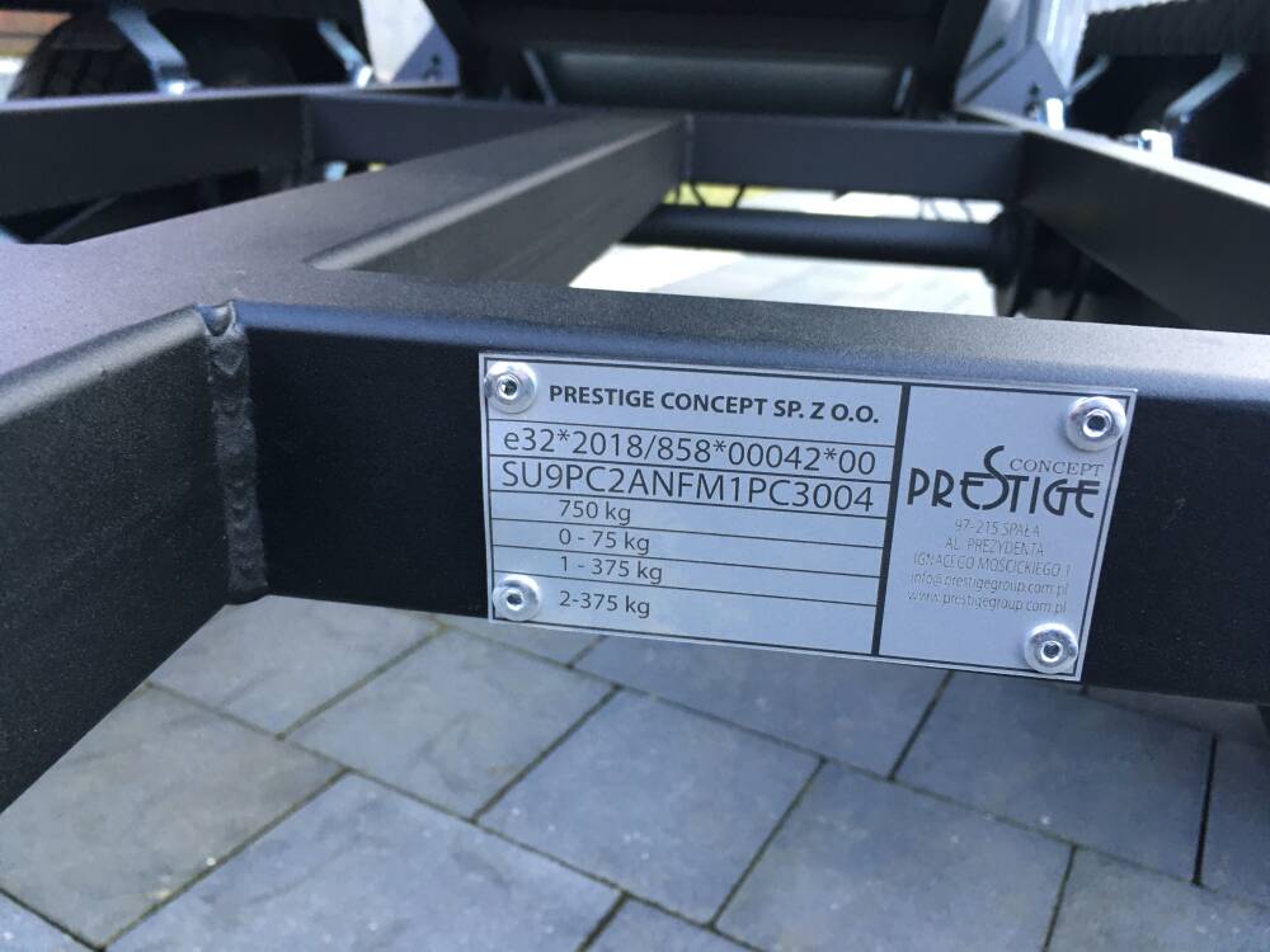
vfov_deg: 48.2
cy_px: 476
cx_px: 635
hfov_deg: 61.7
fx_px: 1064
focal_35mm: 29
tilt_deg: -24.3
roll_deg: -1.5
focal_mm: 4.15
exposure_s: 1/33
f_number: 2.2
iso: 50
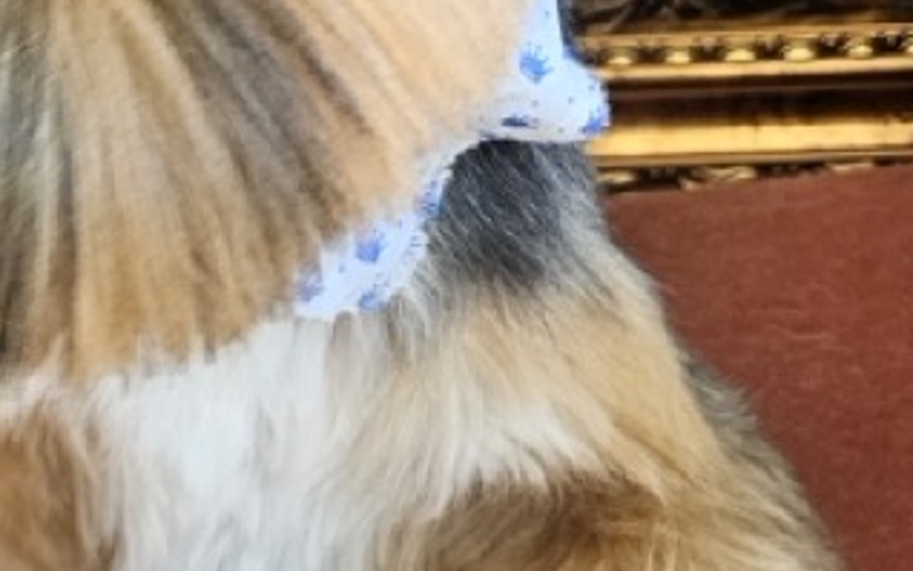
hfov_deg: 21.2
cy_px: -17
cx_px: 454
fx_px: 2439
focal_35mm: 98
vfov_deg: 13.2
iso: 64
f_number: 1.8
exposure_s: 1/207
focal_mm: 5.4
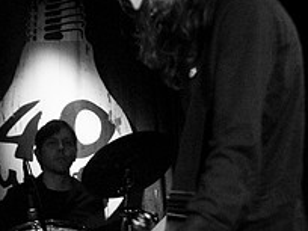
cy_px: 124
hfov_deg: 13.4
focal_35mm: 143
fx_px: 1276
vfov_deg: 10.3
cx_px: -47
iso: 800
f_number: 2.8
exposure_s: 1/50
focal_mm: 35
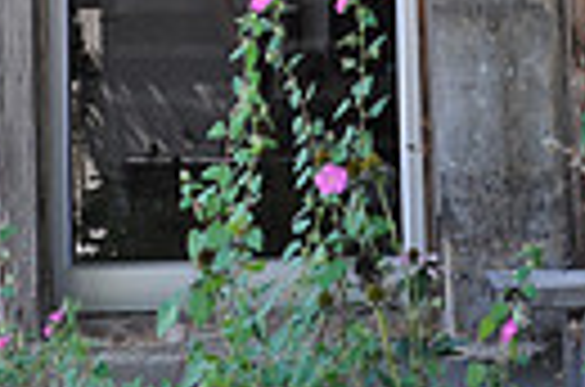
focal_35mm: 161
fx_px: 2610
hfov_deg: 12.8
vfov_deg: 8.2
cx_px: 333
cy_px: -268
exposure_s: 1/125
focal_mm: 24
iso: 320
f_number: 5.6
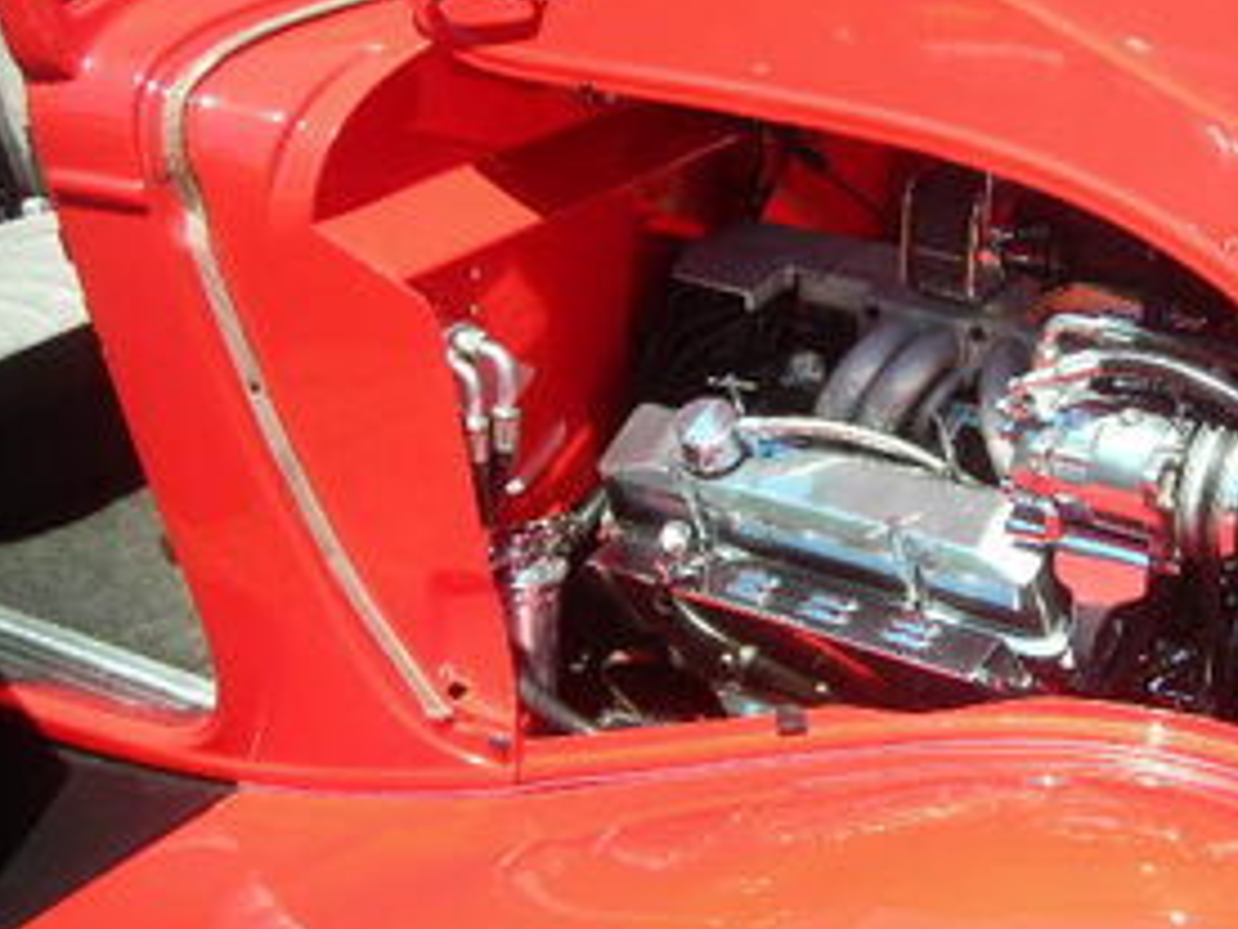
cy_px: 395
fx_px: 1967
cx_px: 848
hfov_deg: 34.5
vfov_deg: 26.5
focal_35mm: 55
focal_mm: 6.3
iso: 50
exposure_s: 1/257
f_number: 3.2
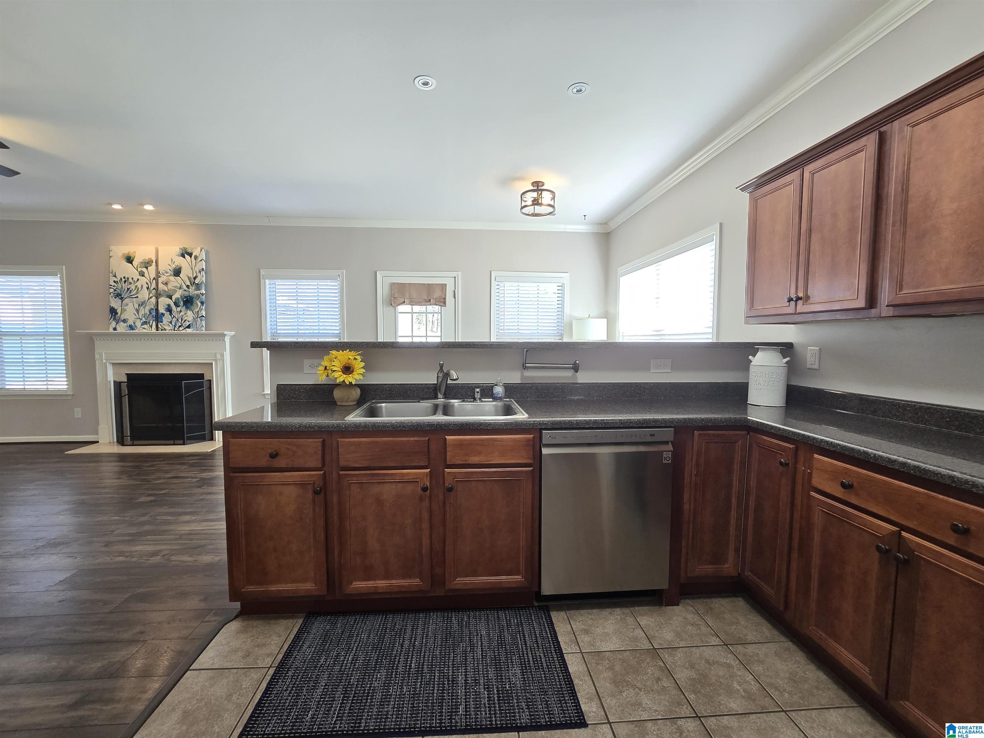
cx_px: 492
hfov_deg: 106.2
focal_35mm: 13
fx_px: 370
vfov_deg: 89.9
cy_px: 369
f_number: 2.2
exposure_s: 1/60
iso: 200
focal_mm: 2.2
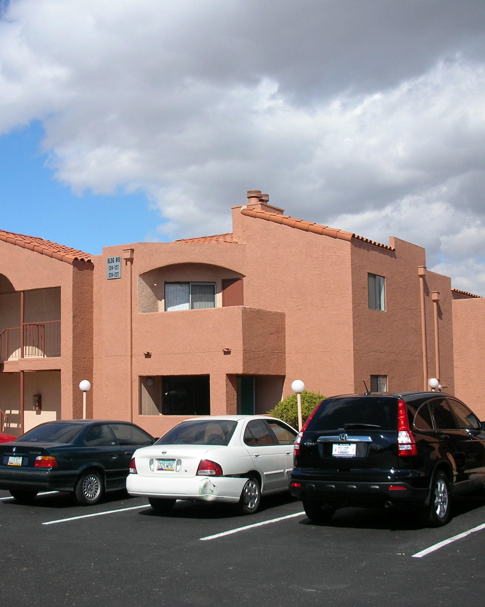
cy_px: 304
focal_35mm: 46
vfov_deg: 40.3
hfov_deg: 32.6
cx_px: 193
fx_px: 825
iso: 50
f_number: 8.5
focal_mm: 5.8
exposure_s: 1/137
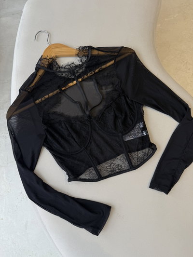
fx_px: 178
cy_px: 128
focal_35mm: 24
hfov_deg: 56.8
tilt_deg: -80.3
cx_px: 96
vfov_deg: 71.6
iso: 100
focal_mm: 6.76
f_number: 1.78
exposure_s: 1/100
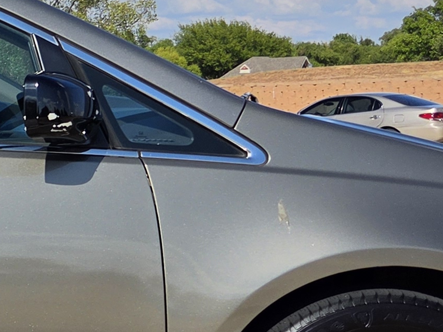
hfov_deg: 15.7
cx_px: -340
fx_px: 1382
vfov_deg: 13.7
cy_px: 141
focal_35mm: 108
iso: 50
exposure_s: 1/7734
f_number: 1.8
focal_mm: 5.4
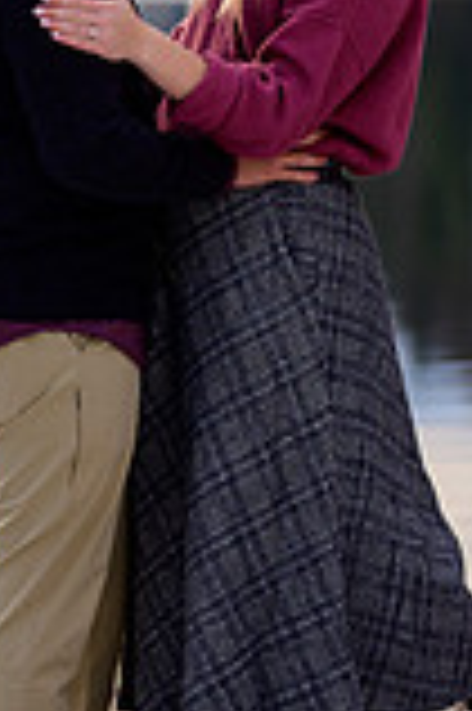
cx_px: 178
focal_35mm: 257
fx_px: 5065
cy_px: 252
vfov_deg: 8.0
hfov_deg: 5.3
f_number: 2.8
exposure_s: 1/800
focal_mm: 90
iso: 250
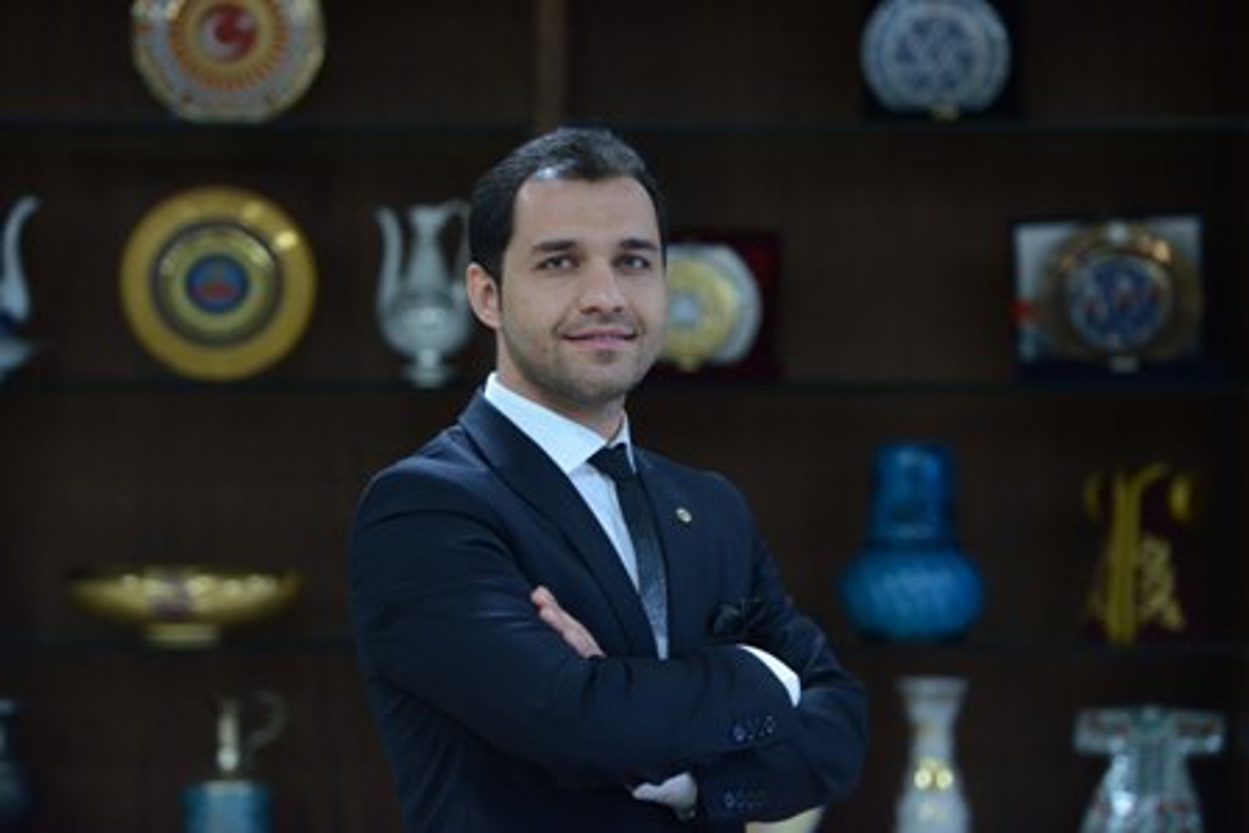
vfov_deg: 9.2
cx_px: 624
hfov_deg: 13.7
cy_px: 416
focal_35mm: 150
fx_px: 5206
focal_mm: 150
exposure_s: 1/50
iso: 1600
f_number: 2.8
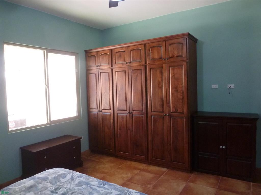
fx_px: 188
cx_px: 130
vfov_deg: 54.9
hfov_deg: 69.4
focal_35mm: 25
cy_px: 98
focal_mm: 4.1
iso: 320
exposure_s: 1/30
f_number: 3.3
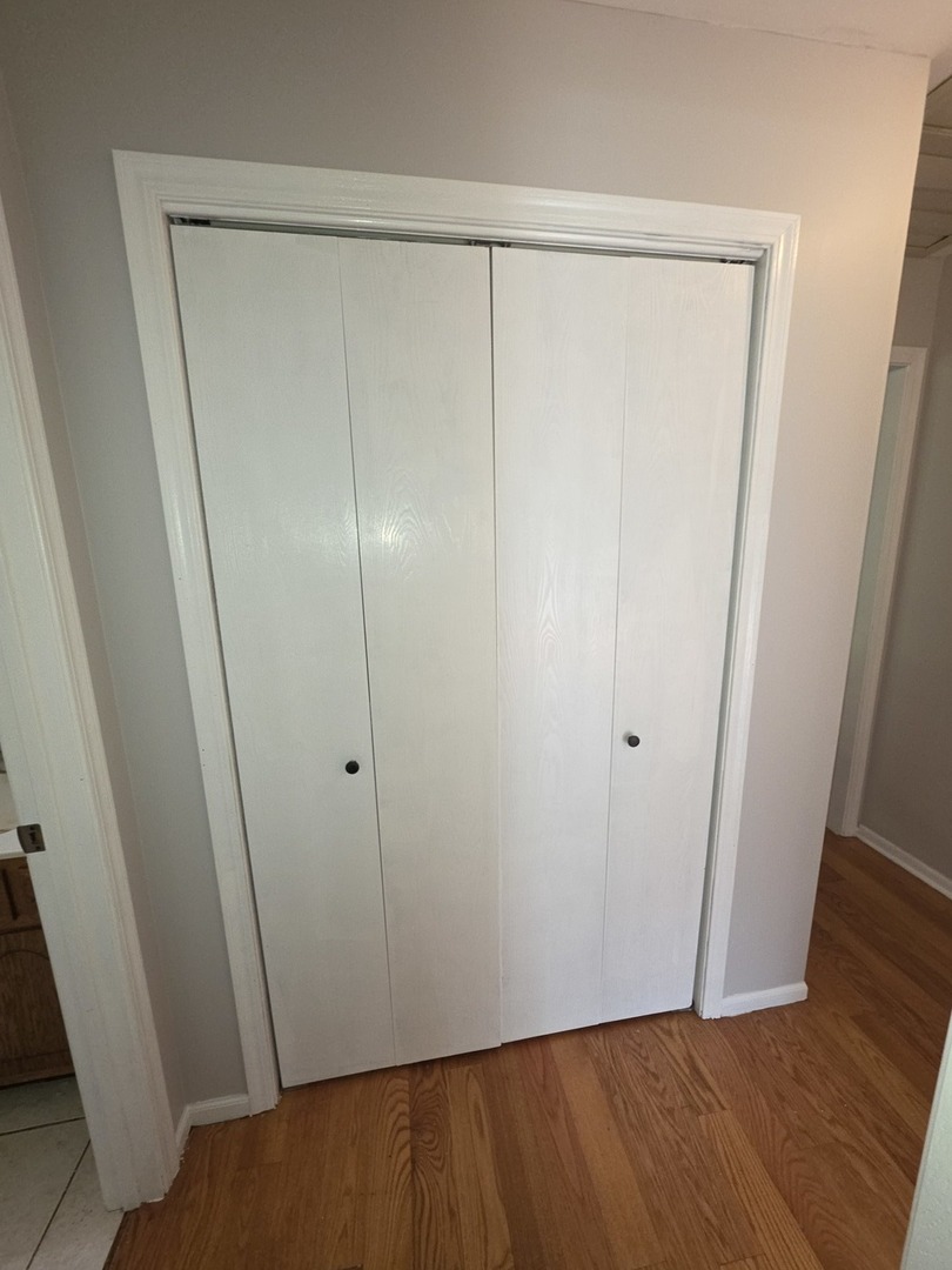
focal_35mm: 13
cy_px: 635
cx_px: 476
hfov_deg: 89.9
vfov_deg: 106.2
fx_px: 477
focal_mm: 2.2
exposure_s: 1/60
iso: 125
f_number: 1.9
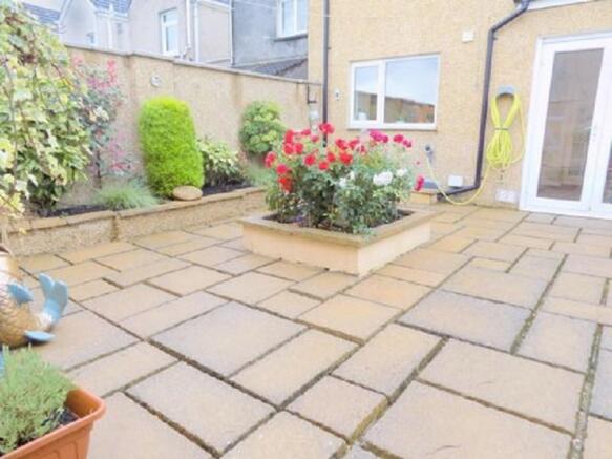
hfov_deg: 73.9
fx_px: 407
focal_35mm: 23
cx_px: 306
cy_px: 230
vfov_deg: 58.9
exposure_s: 1/30
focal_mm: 4
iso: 80
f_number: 3.1
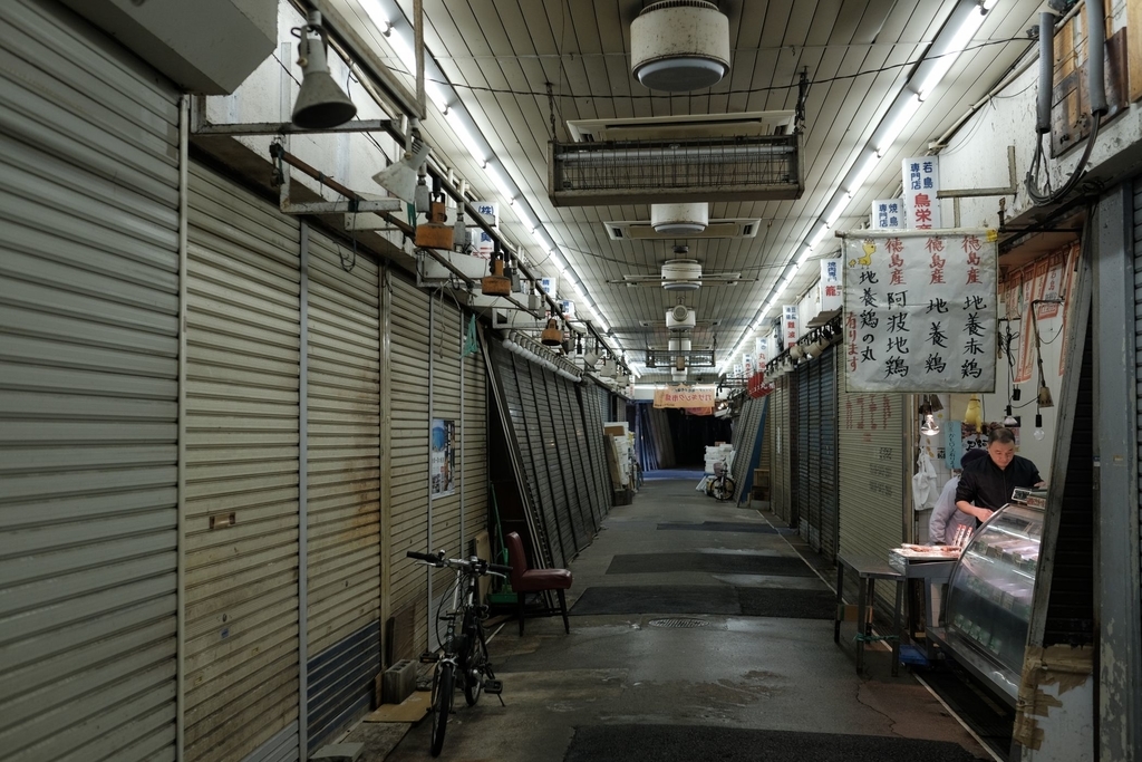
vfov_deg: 37.9
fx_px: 1110
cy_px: 381
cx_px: 571
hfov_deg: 54.4
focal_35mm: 35
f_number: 2.8
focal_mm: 23
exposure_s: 1/125
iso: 800
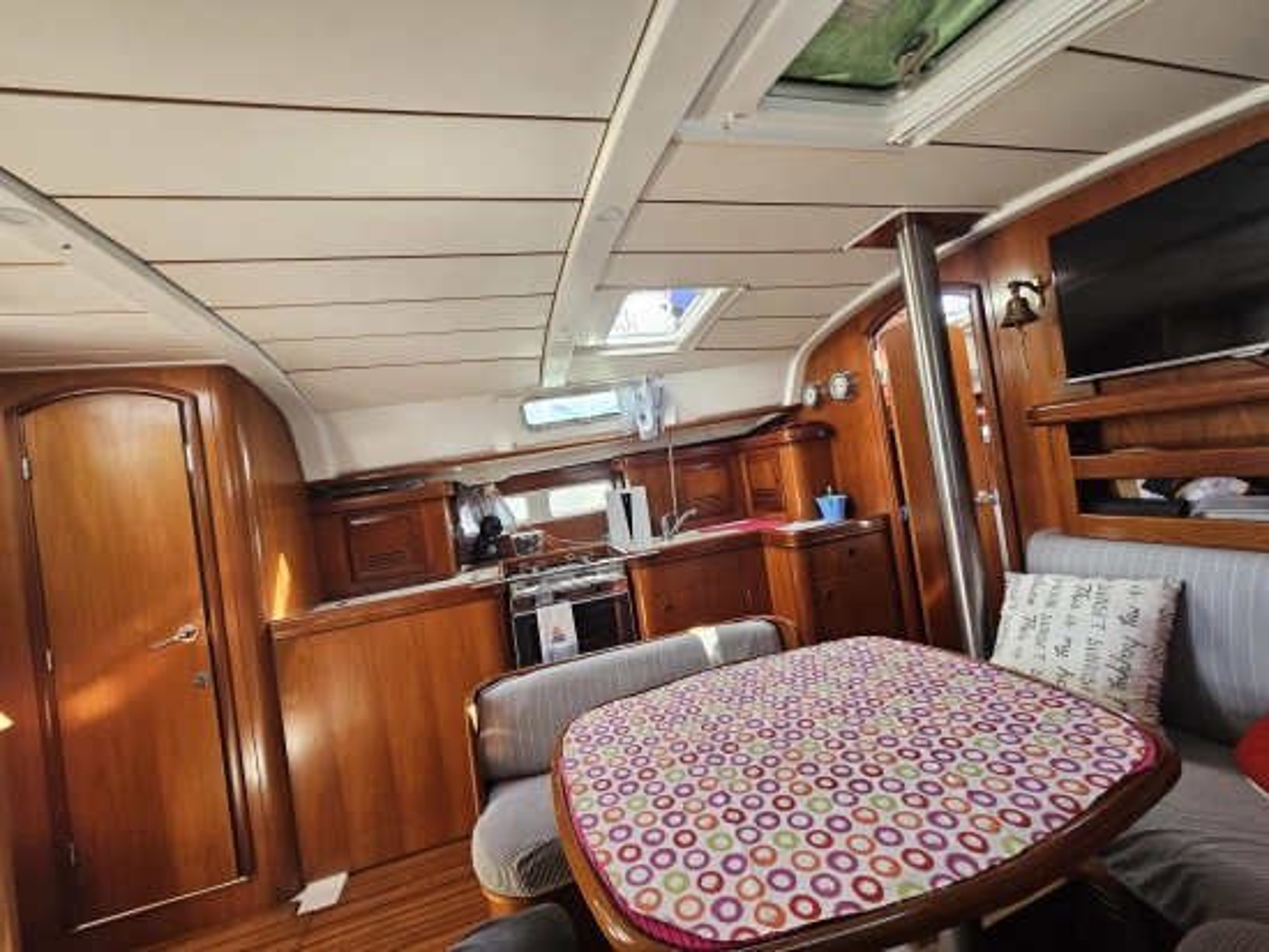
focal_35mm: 13
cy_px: 476
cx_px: 634
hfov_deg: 106.2
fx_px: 477
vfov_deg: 90.0
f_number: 2.2
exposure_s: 1/100
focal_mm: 2.2
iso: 200
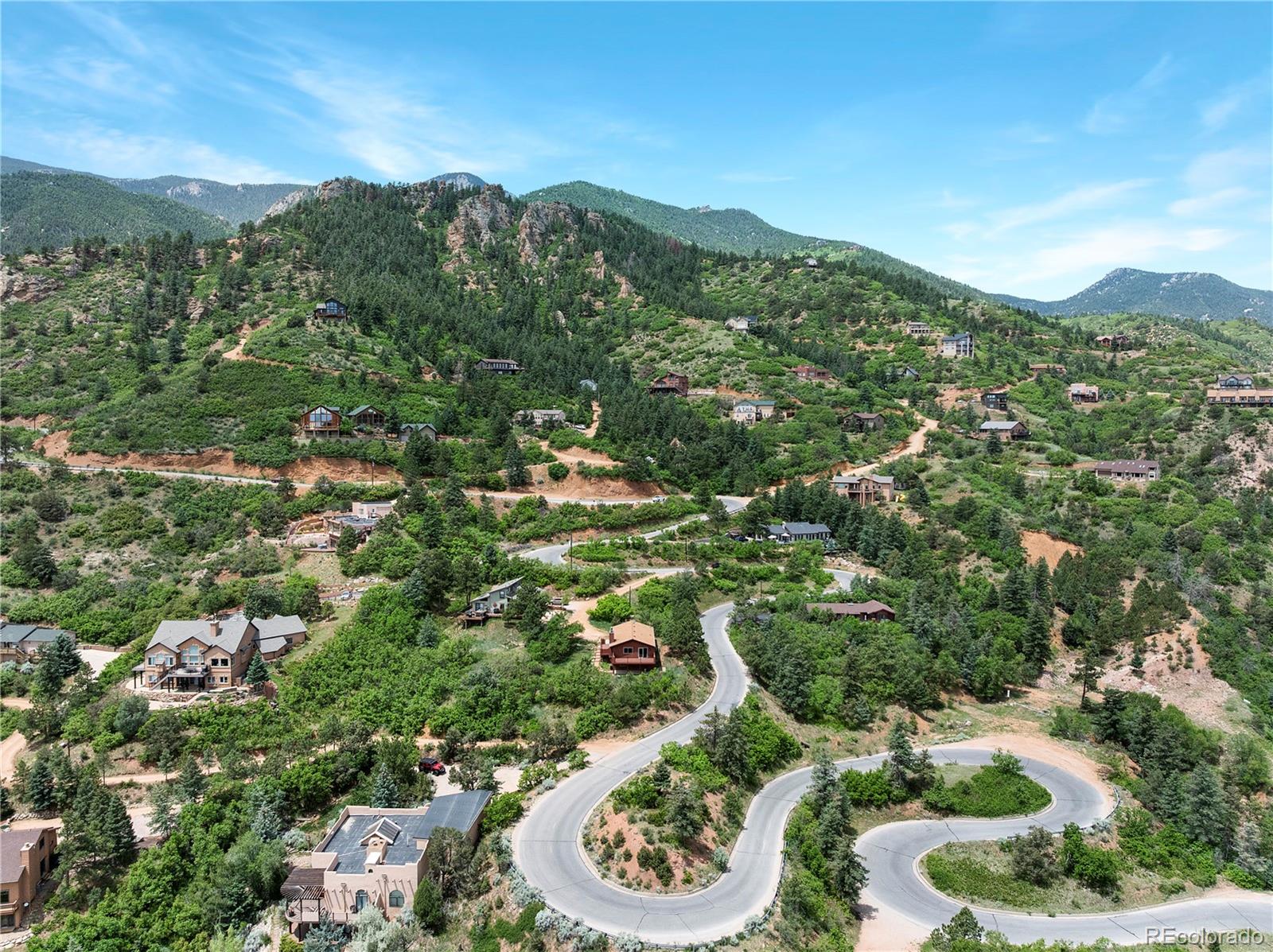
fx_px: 882
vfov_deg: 56.7
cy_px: 476
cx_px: 636
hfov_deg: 71.6
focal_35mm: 24
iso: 280
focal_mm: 12.29
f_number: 2.8
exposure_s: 1/160
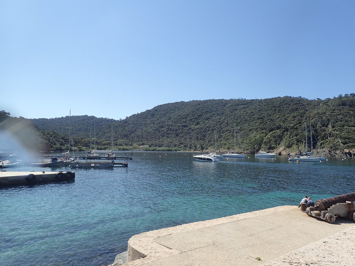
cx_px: 178
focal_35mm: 25
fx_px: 256
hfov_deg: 69.4
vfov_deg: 54.9
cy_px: 133
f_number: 8
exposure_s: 1/200
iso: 100
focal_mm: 4.5
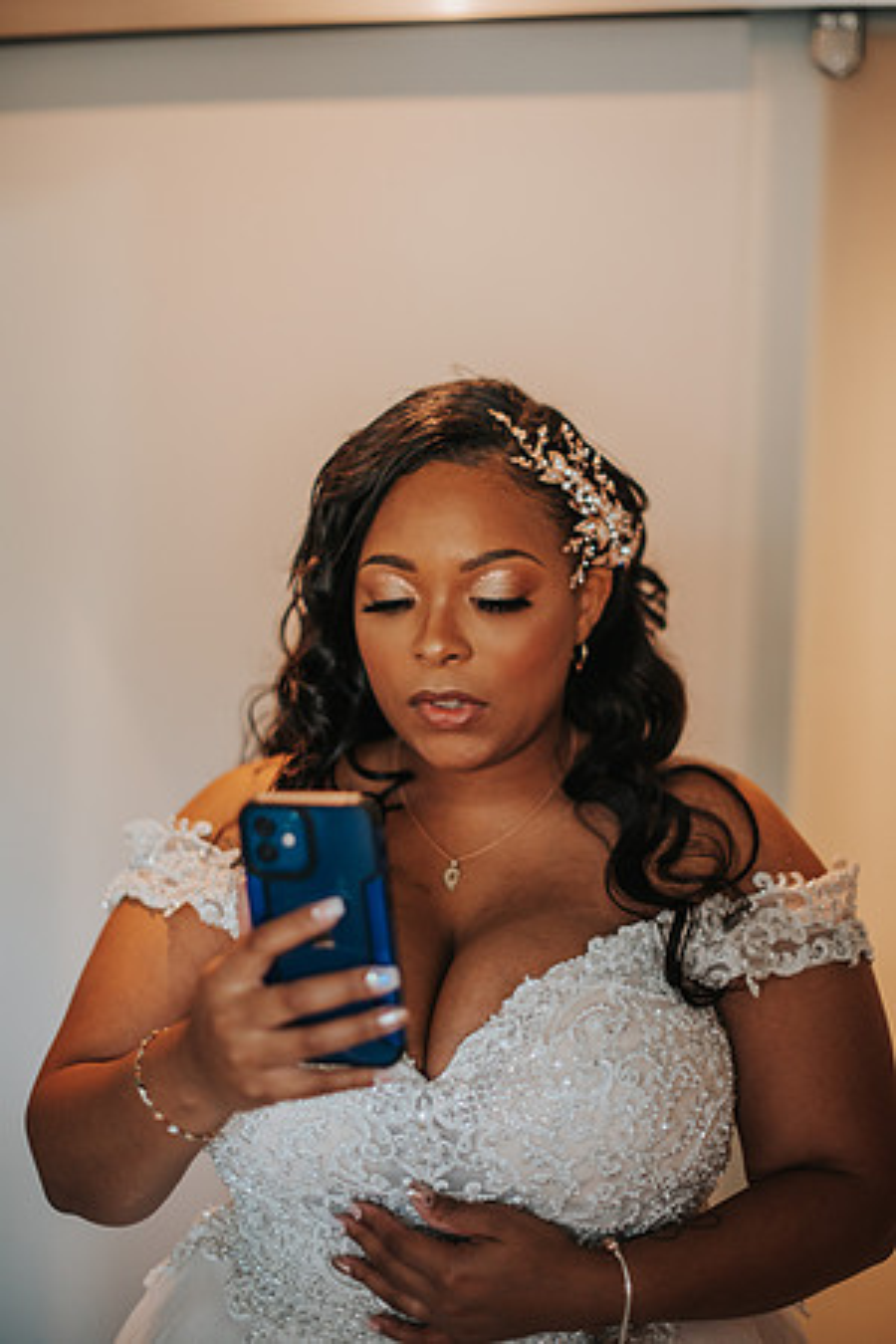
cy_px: 672
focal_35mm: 50
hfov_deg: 27.0
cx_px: 448
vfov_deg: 39.6
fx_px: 1867
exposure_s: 1/320
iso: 640
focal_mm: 50
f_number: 1.8
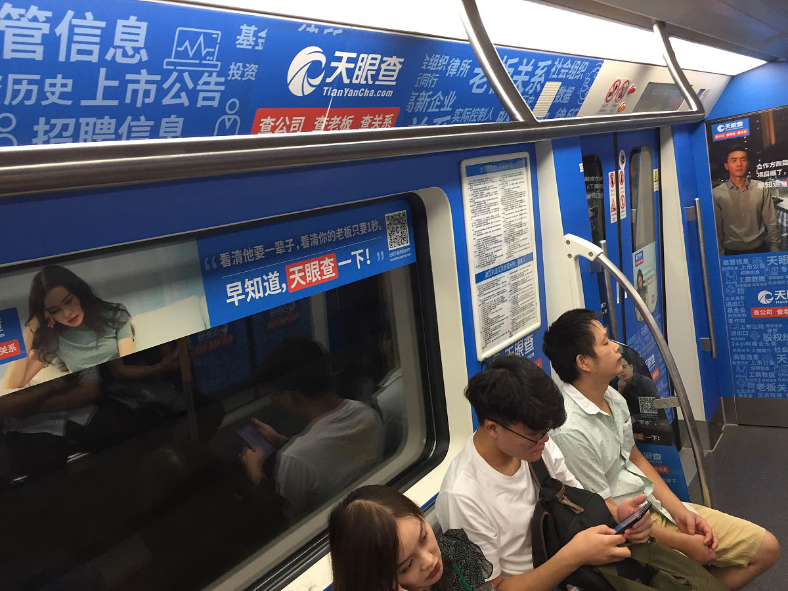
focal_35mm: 29
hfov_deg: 61.7
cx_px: 394
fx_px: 660
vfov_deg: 48.2
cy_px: 296
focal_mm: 4.15
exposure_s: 1/33
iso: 125
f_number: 2.2
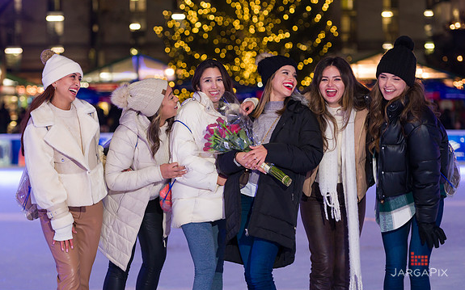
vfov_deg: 10.6
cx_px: 187
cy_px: 107
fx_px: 1558
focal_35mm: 123
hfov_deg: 17.0
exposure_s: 1/200
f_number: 3.2
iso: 2000
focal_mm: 100
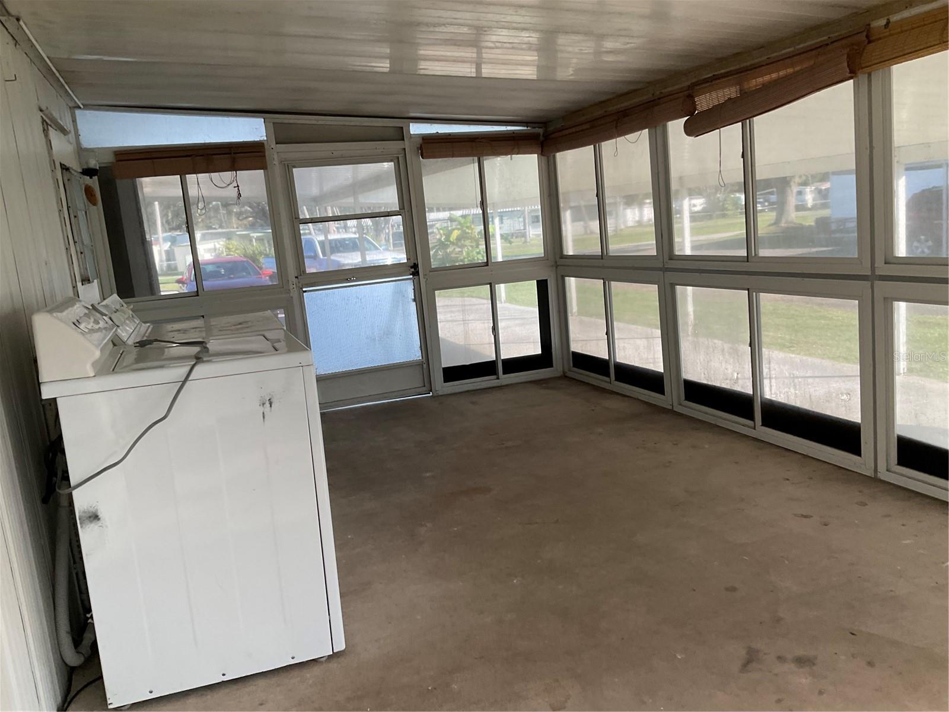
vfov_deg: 48.2
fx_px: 795
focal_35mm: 29
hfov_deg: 61.7
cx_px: 474
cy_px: 356
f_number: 1.8
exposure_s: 1/120
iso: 50
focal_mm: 3
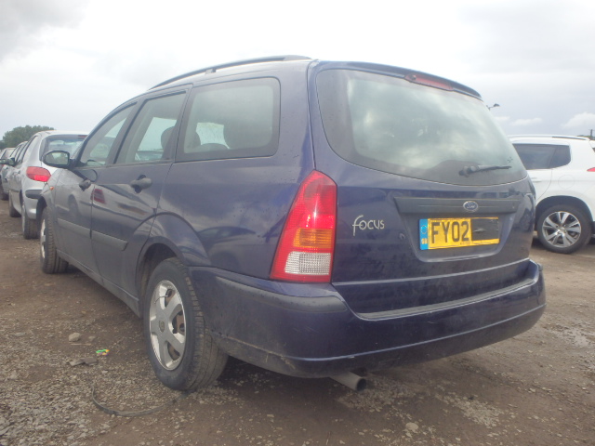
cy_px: 223
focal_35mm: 28
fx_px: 481
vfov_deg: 49.7
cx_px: 298
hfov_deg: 63.4
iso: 125
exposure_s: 1/500
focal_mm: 5
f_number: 3.9
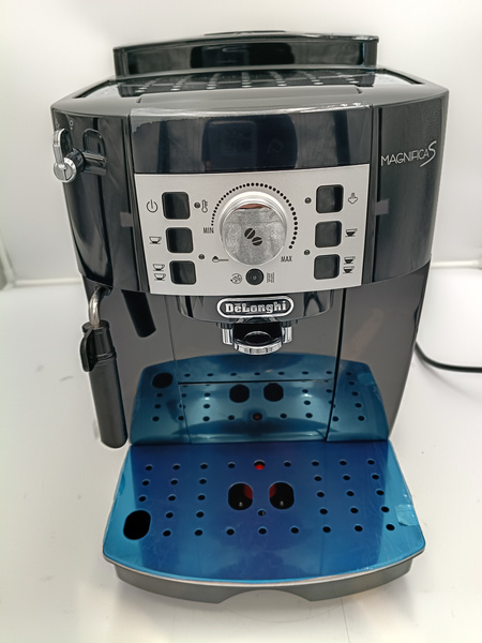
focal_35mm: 26
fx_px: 483
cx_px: 241
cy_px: 322
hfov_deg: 53.1
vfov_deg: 67.3
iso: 153
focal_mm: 4.81
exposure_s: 1/100
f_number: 1.8
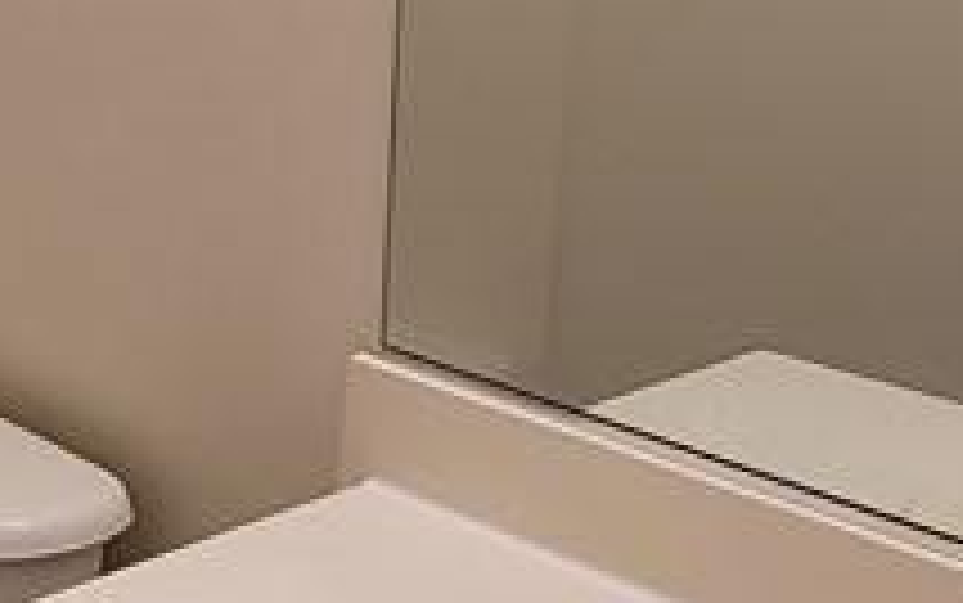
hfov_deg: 25.5
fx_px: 1733
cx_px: -374
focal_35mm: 66
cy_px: 32
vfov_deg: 19.3
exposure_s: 1/120
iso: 100
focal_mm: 2.2
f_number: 2.2
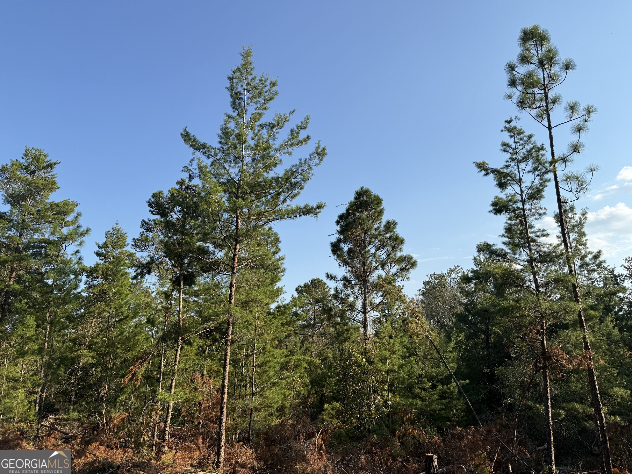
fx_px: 438
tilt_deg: +16.6
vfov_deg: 56.8
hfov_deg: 71.6
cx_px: 316
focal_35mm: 24
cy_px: 237
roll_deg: +0.2
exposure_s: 1/3425
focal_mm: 6.76
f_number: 1.78
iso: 80
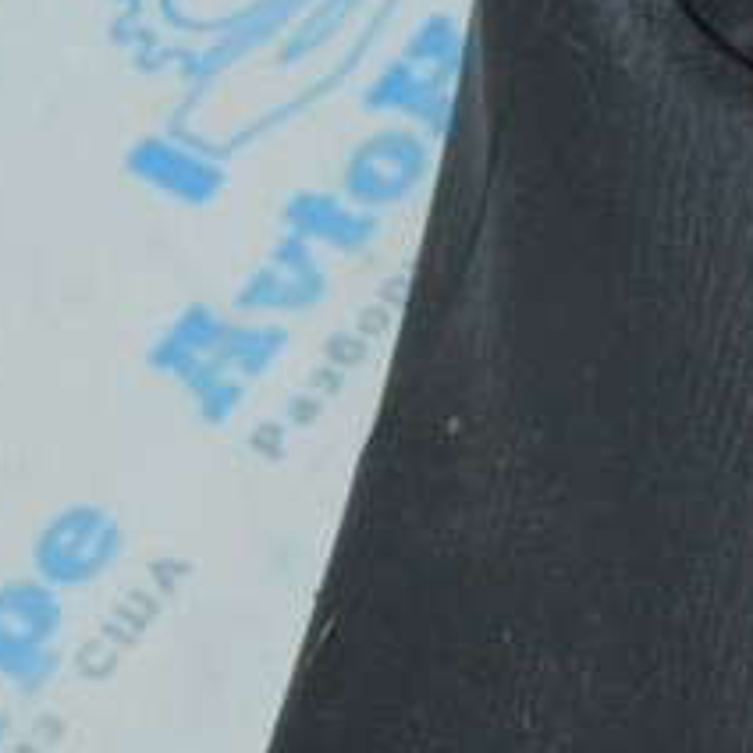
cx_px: 1424
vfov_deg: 13.4
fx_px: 3176
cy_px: 659
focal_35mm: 129
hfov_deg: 12.2
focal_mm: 21
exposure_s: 1/50
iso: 3200
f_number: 16
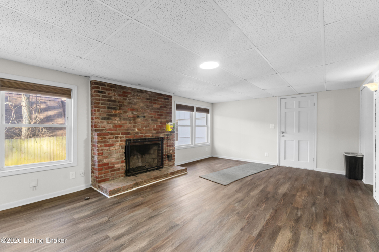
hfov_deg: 100.4
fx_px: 158
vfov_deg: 77.3
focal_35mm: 15
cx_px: 190
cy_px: 126
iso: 400
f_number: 11
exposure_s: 1/1.67
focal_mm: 10
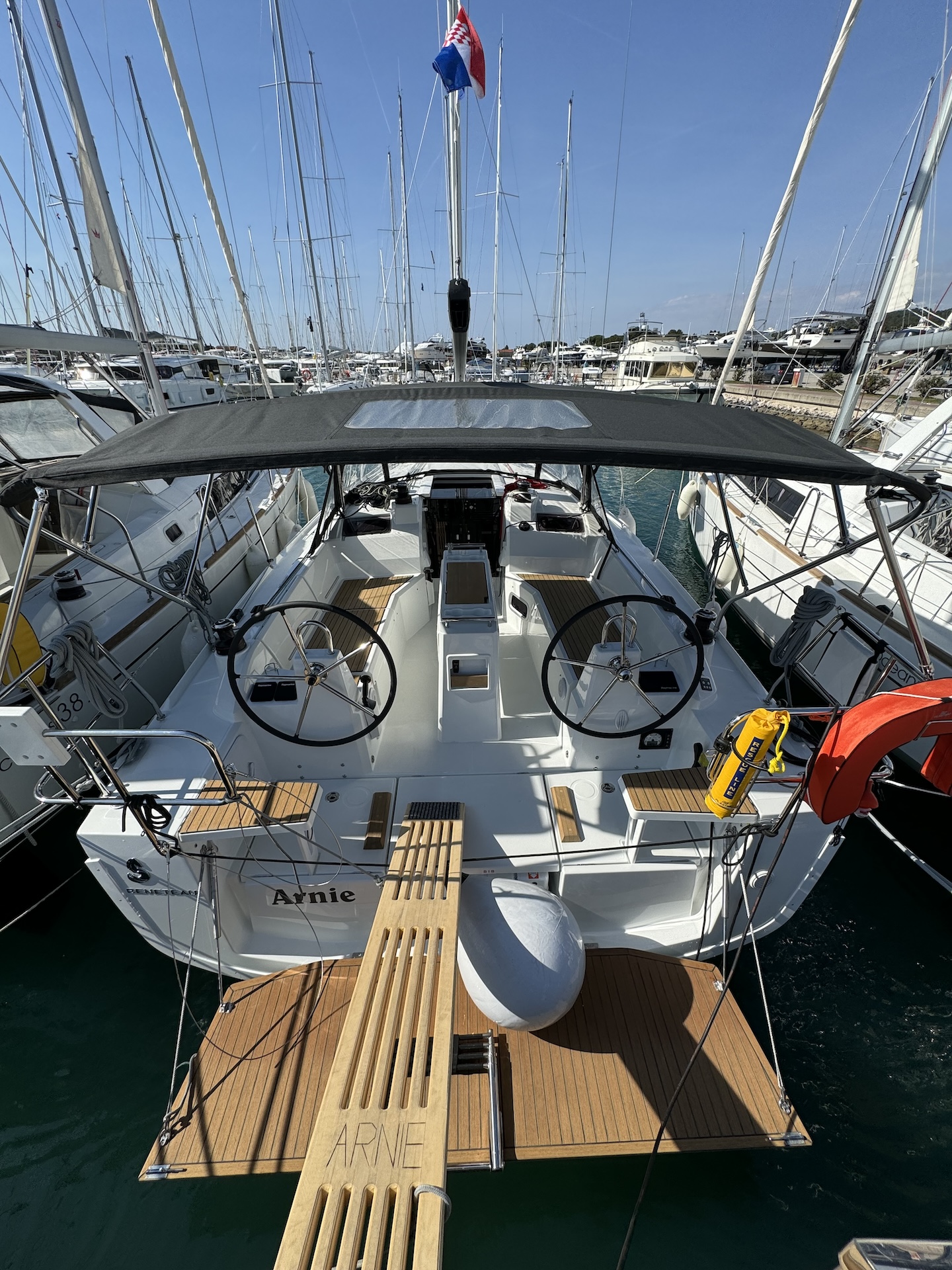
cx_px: 476
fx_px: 513
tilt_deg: -28.2
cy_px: 635
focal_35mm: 14
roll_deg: -0.2
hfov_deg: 85.7
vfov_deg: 102.1
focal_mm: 2.22
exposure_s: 1/2342
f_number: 2.2
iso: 50
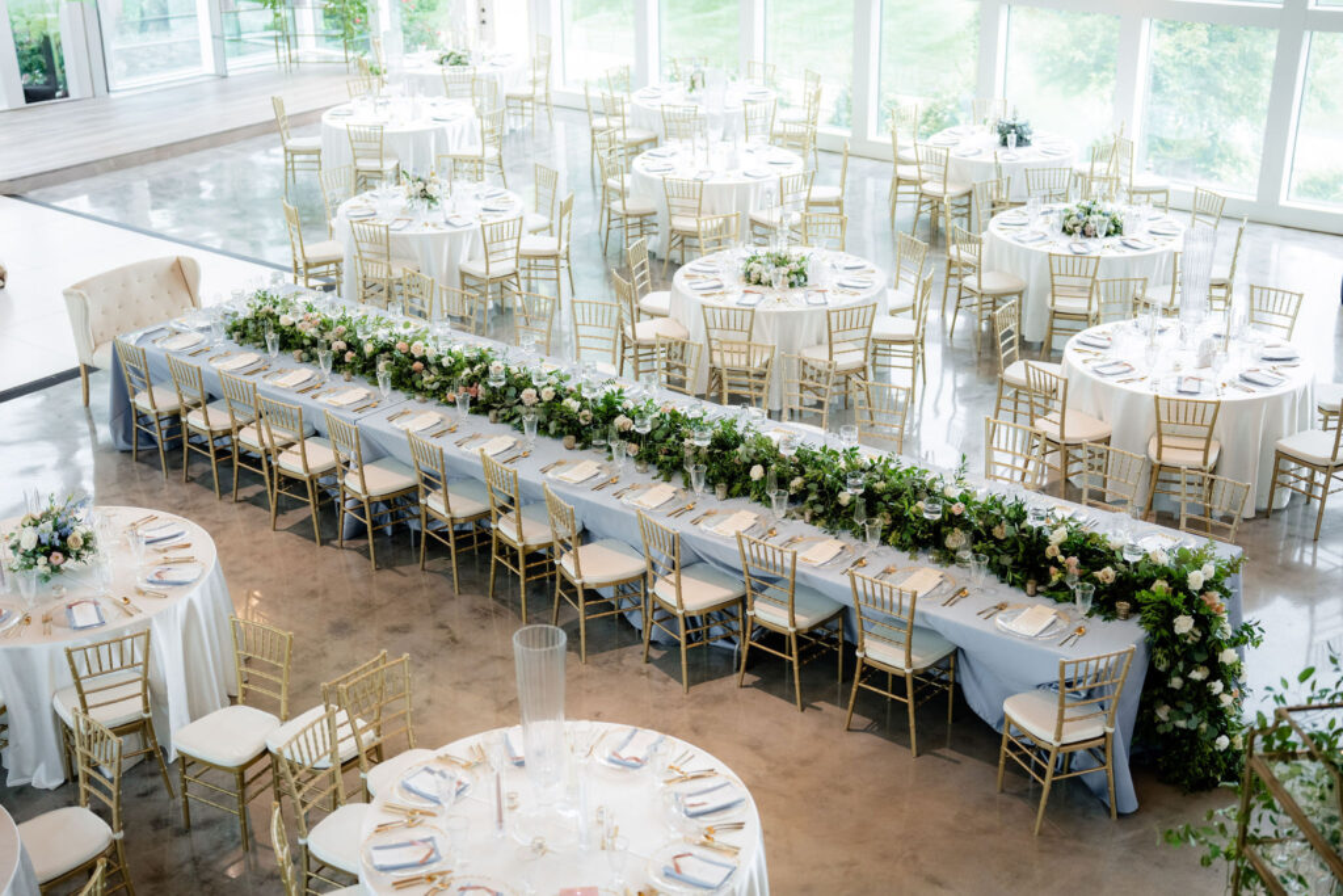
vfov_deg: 26.8
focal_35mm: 50
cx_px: 671
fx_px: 1879
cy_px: 448
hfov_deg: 39.3
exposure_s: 1/500
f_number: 1.8
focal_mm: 50
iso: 640
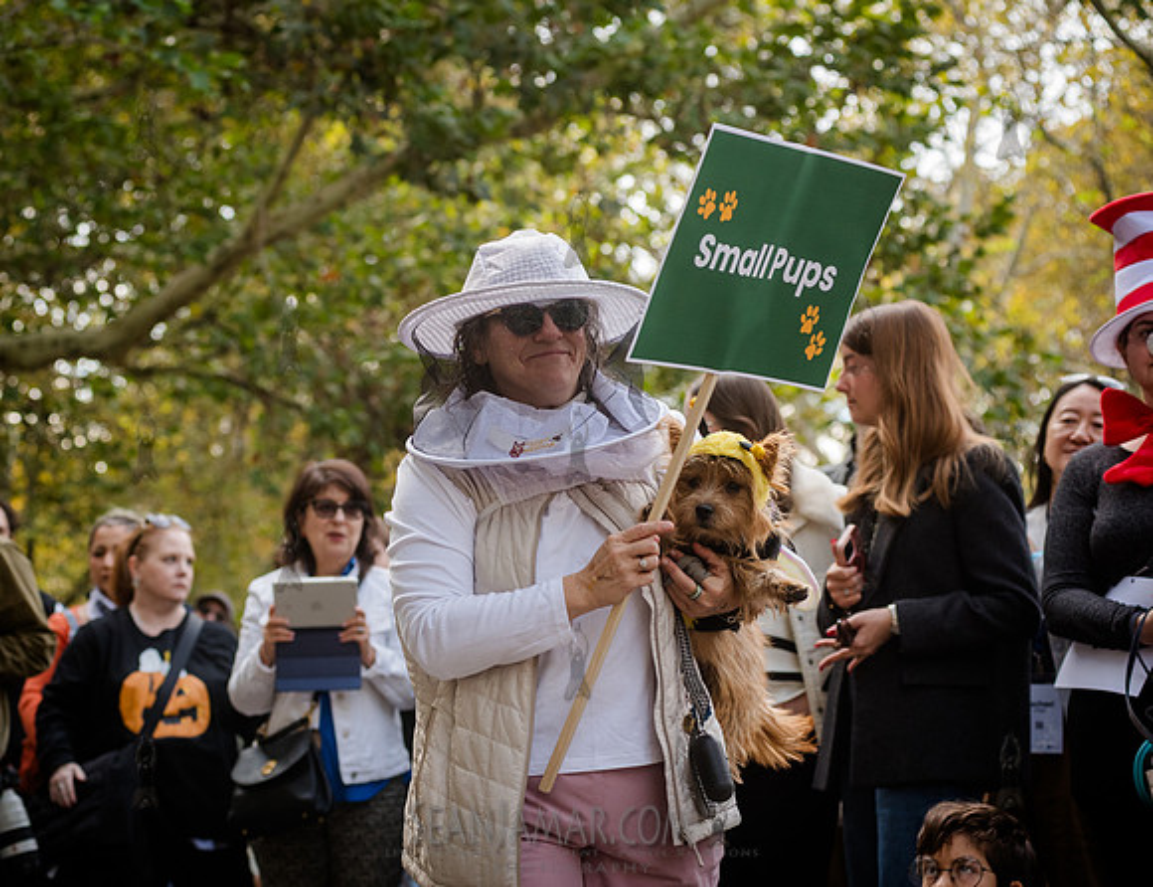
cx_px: 481
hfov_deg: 21.8
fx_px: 2988
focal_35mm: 89
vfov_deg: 16.9
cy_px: 449
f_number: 5
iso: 1000
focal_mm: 80
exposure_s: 1/1000
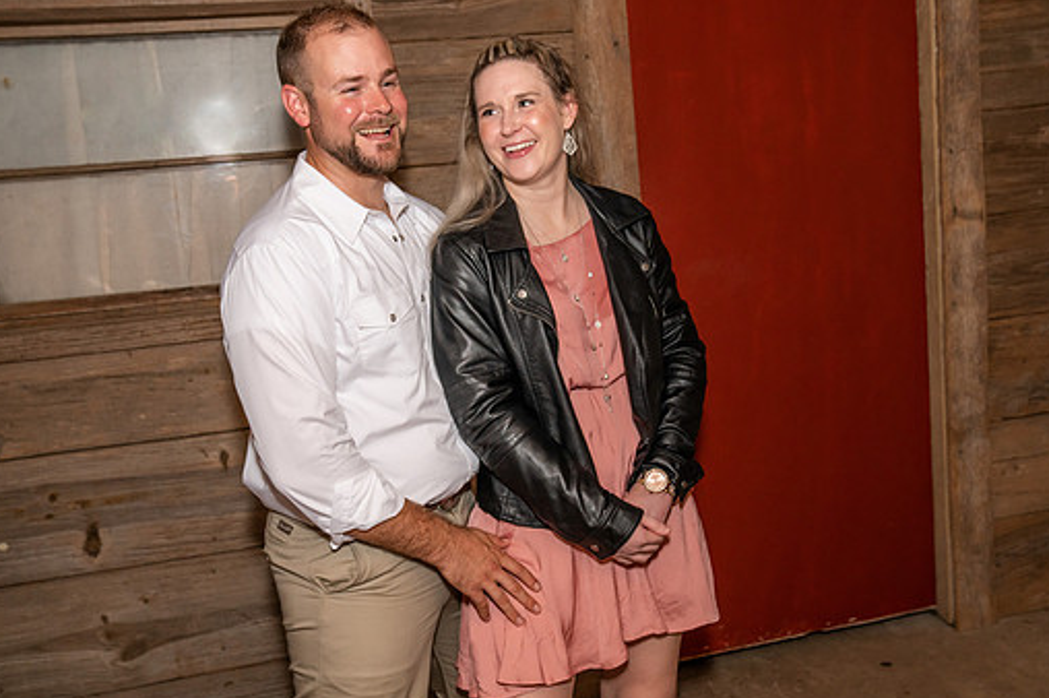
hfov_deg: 48.5
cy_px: 334
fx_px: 1165
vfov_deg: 33.4
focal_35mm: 40
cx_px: 537
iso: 1600
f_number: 4.5
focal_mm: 35
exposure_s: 1/125
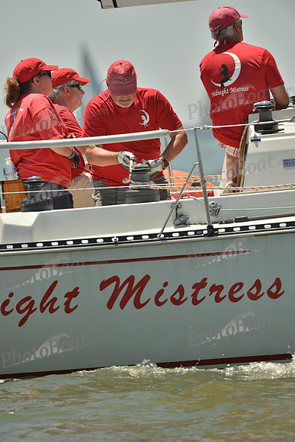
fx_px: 4913
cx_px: 148
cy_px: 221
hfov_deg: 3.4
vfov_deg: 5.2
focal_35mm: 400
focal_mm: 400
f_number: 5.6
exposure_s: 1/1250
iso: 200
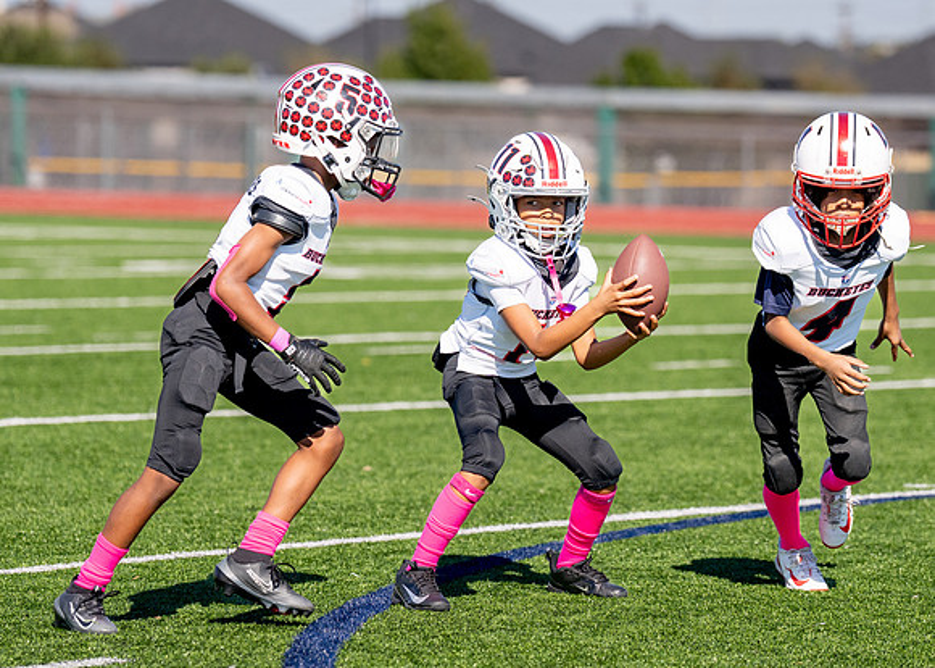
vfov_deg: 6.5
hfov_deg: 9.0
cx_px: 507
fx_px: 5914
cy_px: 366
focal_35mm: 223
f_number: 2.8
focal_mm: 136
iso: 250
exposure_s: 1/6400
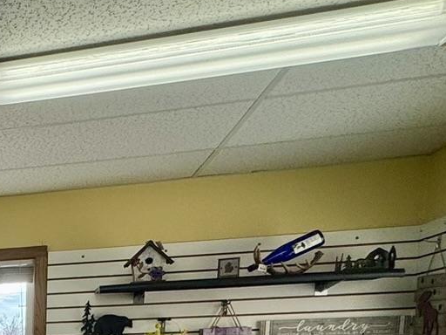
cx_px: -206
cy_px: 462
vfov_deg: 22.6
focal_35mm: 56
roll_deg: +0.5
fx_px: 722
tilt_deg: -8.4
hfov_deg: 26.2
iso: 50
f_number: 2.2
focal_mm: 2.22
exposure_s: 1/120
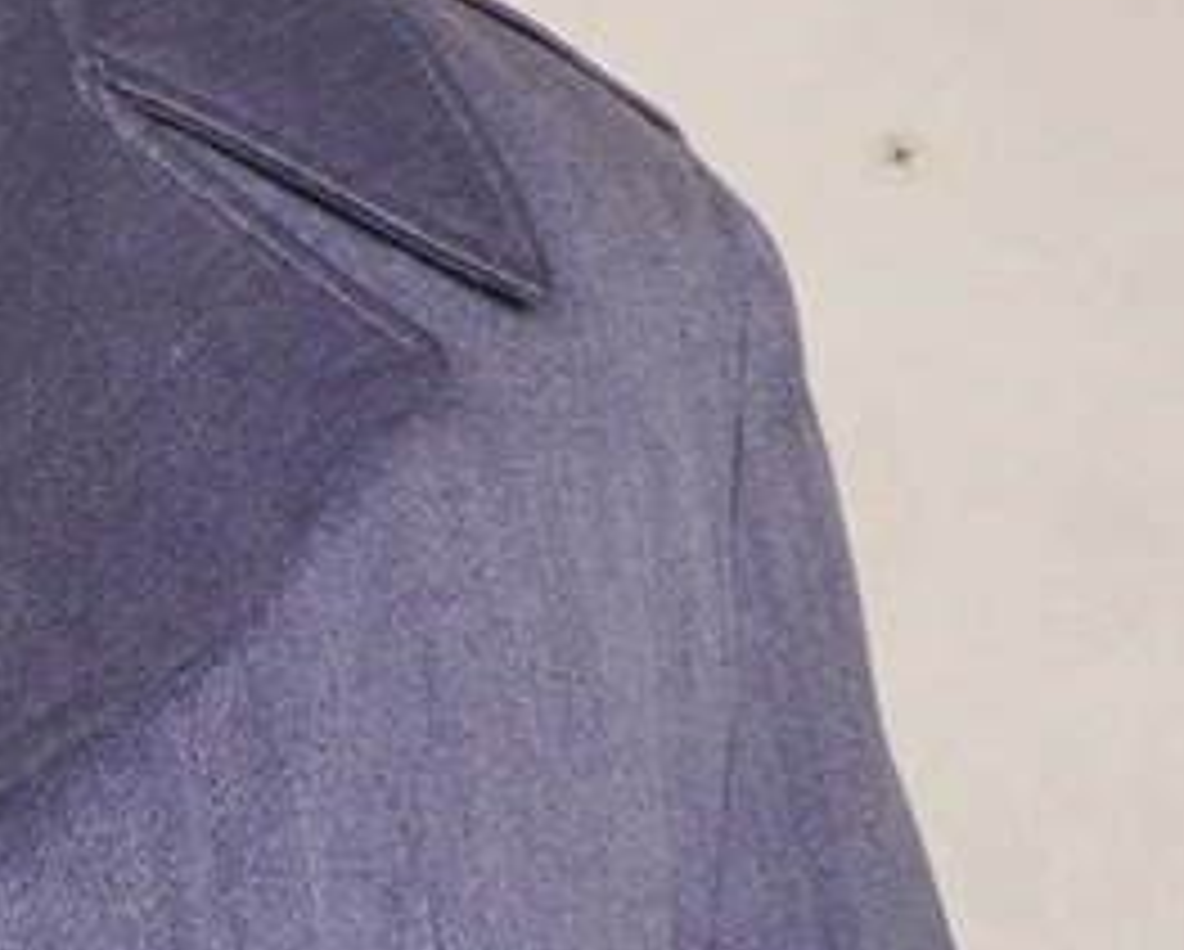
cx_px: -1121
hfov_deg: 3.9
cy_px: 5277
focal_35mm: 493
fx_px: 17295
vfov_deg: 2.9
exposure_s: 1/20
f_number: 6.3
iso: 200
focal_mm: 32
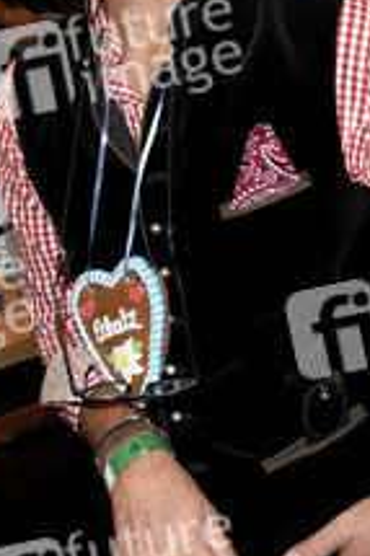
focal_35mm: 67
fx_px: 1035
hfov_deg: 20.3
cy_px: 189
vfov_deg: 29.9
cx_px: 184
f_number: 6.3
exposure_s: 1/60
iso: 3200
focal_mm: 24
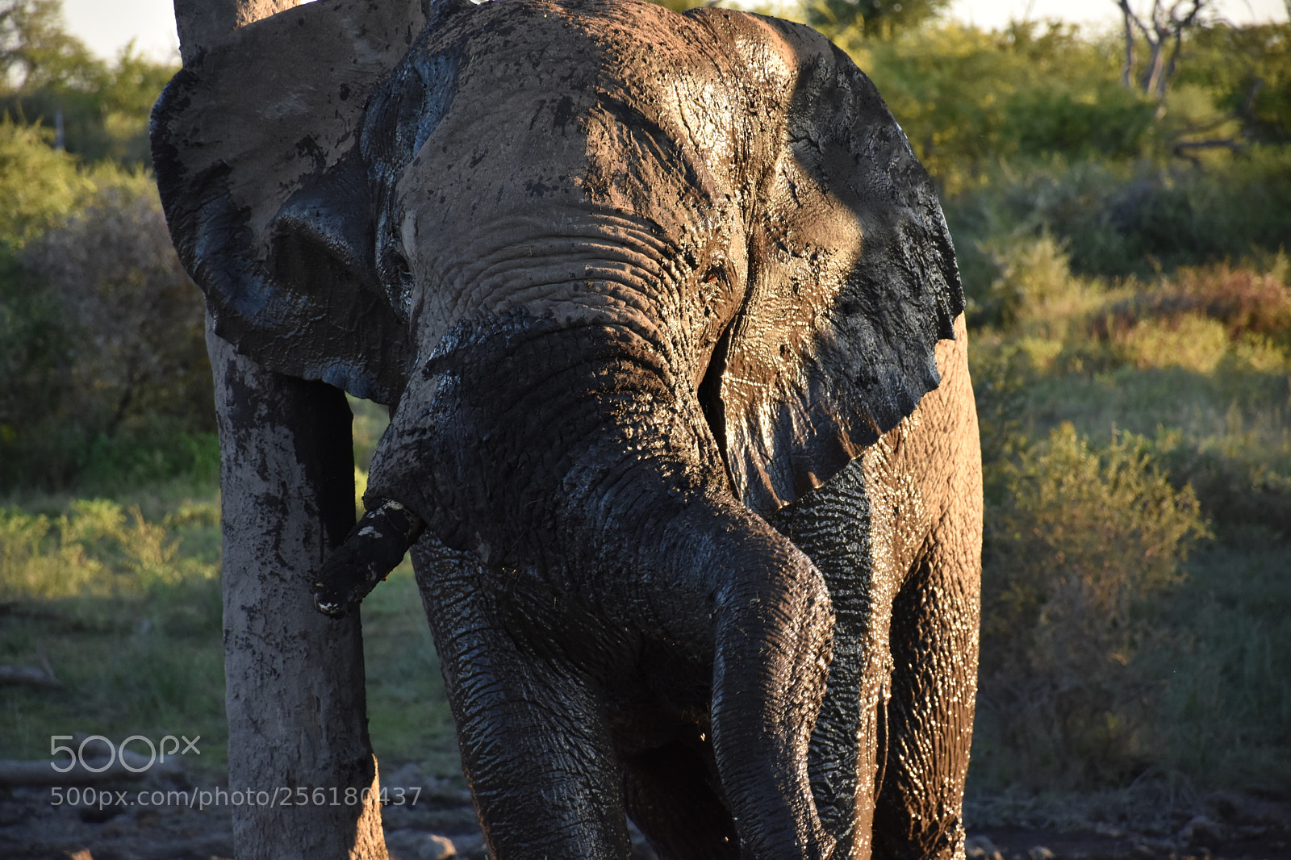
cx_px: 646
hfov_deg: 10.6
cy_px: 430
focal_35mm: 195
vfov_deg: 7.0
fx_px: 6991
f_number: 5.6
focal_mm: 130
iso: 800
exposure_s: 1/400
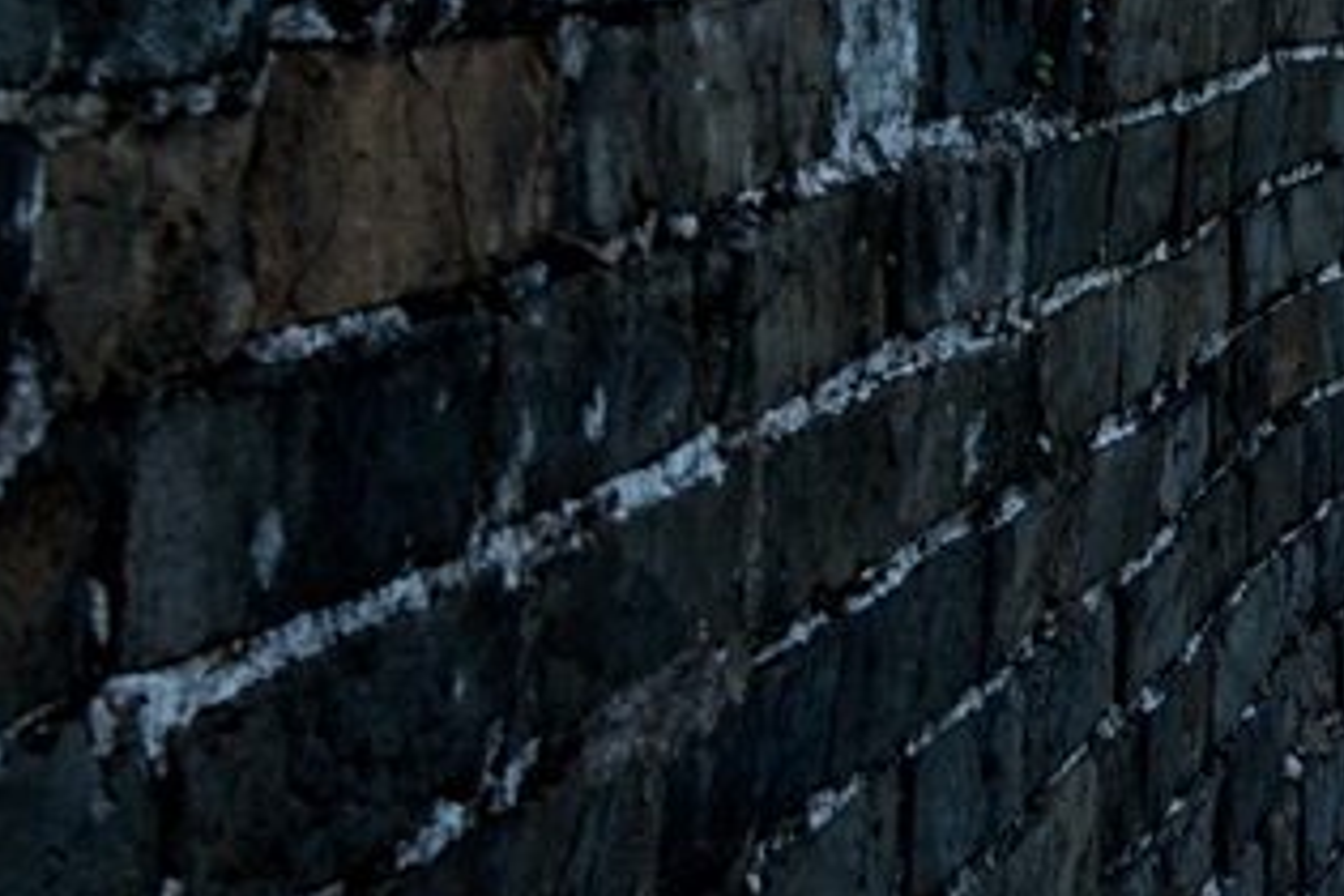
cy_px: -557
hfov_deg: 12.3
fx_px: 5898
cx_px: 2129
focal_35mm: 158
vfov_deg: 8.4
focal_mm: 46
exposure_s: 1/100
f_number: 16
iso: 125
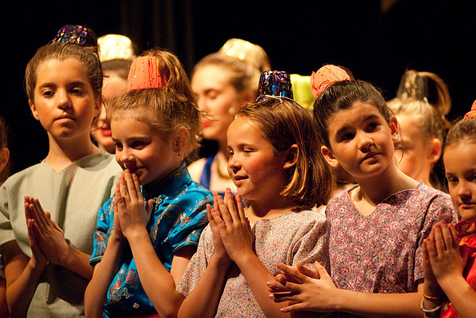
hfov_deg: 8.1
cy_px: 159
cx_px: 238
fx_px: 3375
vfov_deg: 5.4
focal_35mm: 255
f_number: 2.8
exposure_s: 1/125
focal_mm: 170
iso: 1000
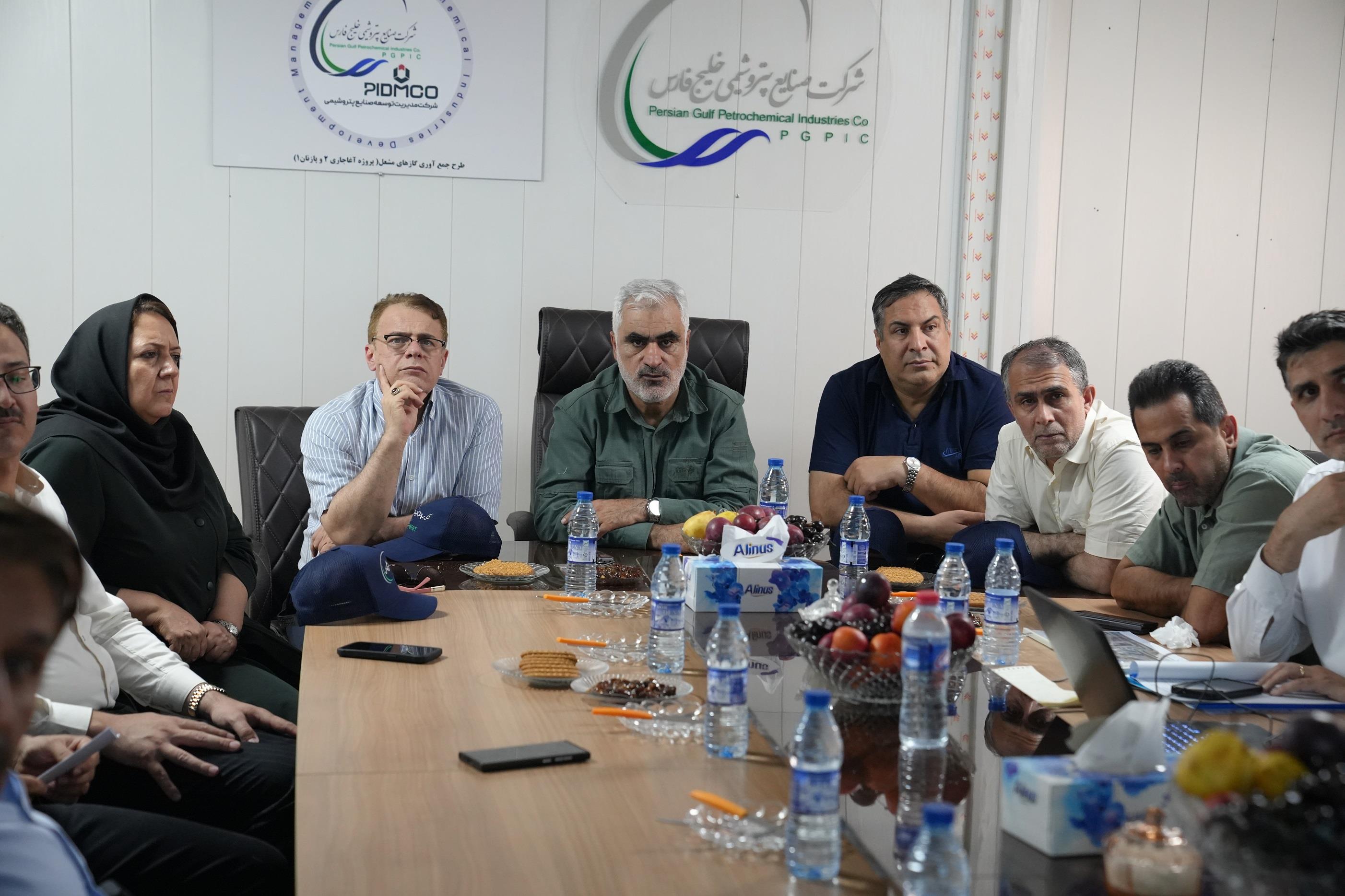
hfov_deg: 33.4
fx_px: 2241
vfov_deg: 22.6
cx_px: 672
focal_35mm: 60
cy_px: 448
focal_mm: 60
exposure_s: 1/160
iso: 4000
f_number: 4
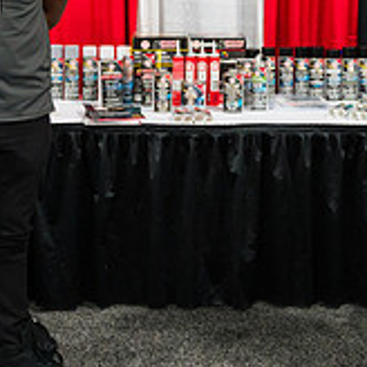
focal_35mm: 78
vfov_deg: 21.8
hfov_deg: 22.2
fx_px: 936
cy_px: 56
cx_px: 181
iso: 3200
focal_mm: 26
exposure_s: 1/250
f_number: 3.2
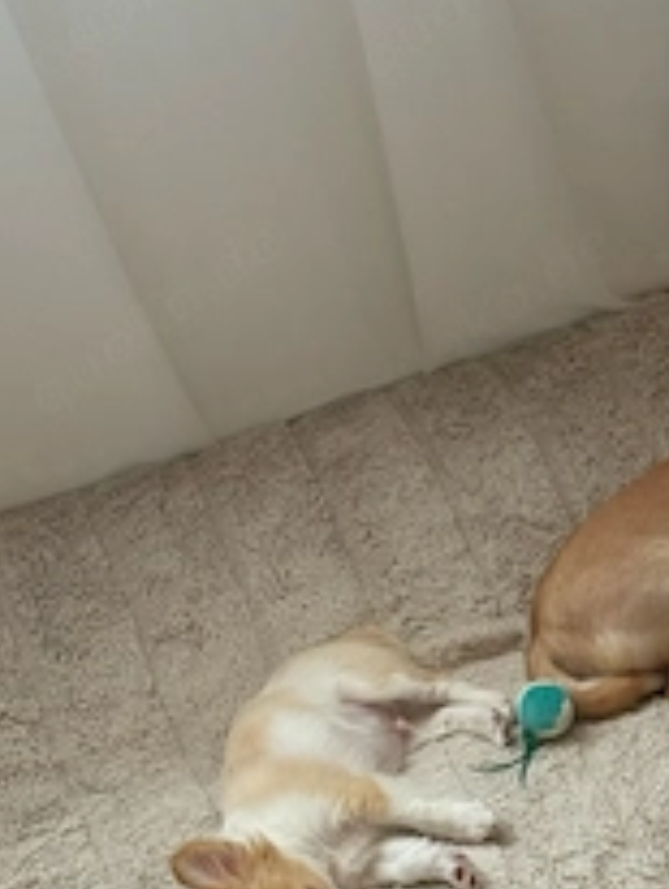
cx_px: 578
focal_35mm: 93
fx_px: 2392
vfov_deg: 20.8
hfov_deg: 15.8
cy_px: 703
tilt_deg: -45.6
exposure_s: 1/60
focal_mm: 6.76
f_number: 1.78
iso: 200
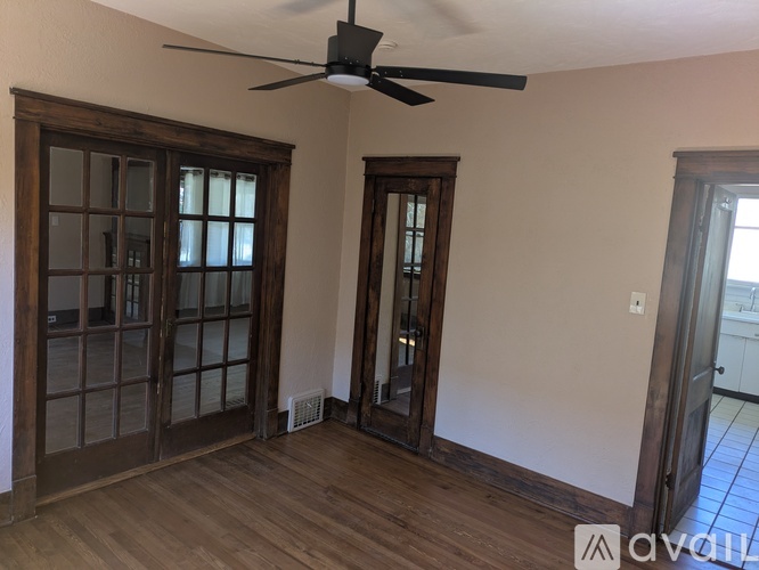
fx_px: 548
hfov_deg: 69.4
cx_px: 380
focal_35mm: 25
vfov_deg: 54.9
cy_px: 285
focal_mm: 5.43
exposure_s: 1/60
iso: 85
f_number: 1.89
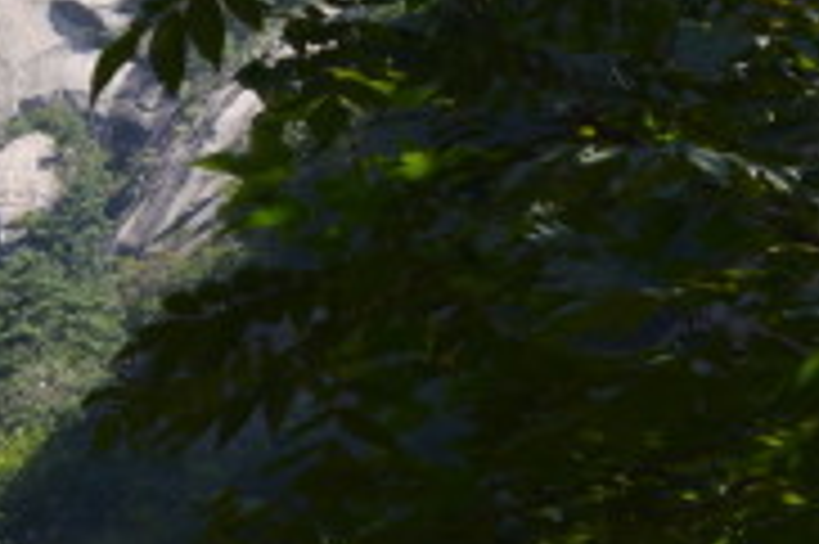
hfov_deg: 8.2
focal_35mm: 245
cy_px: -425
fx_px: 5564
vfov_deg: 5.5
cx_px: -441
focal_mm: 29
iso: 200
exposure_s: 1/200
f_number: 7.1
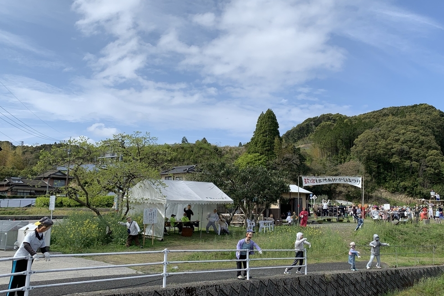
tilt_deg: +12.7
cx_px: 260
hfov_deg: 56.9
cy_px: 147
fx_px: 407
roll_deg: +1.1
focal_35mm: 33
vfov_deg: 40.0
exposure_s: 1/3086
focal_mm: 4.25
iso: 25
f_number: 1.8
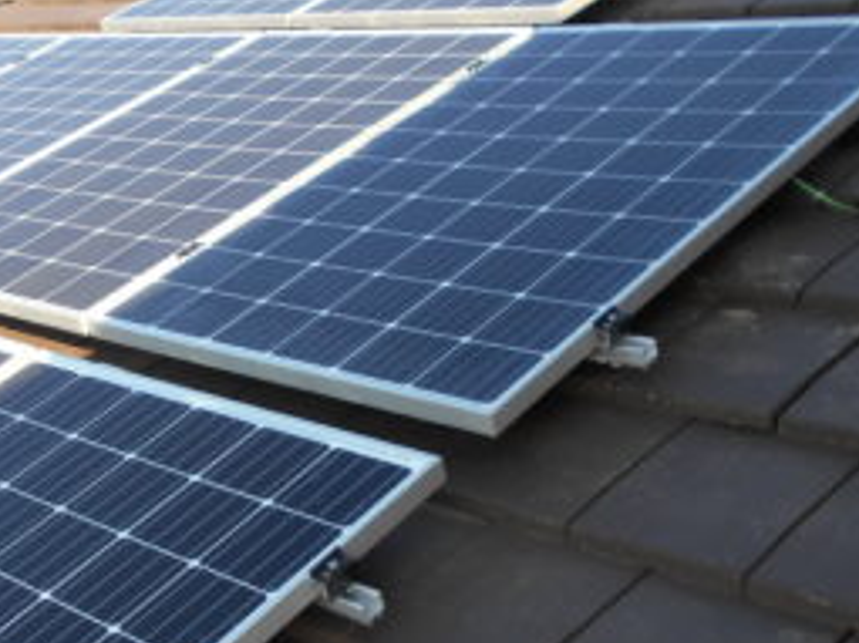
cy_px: 402
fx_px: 1265
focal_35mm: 51
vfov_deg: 28.4
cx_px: 111
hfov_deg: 35.6
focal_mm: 4.6
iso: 80
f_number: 3.2
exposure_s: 1/250
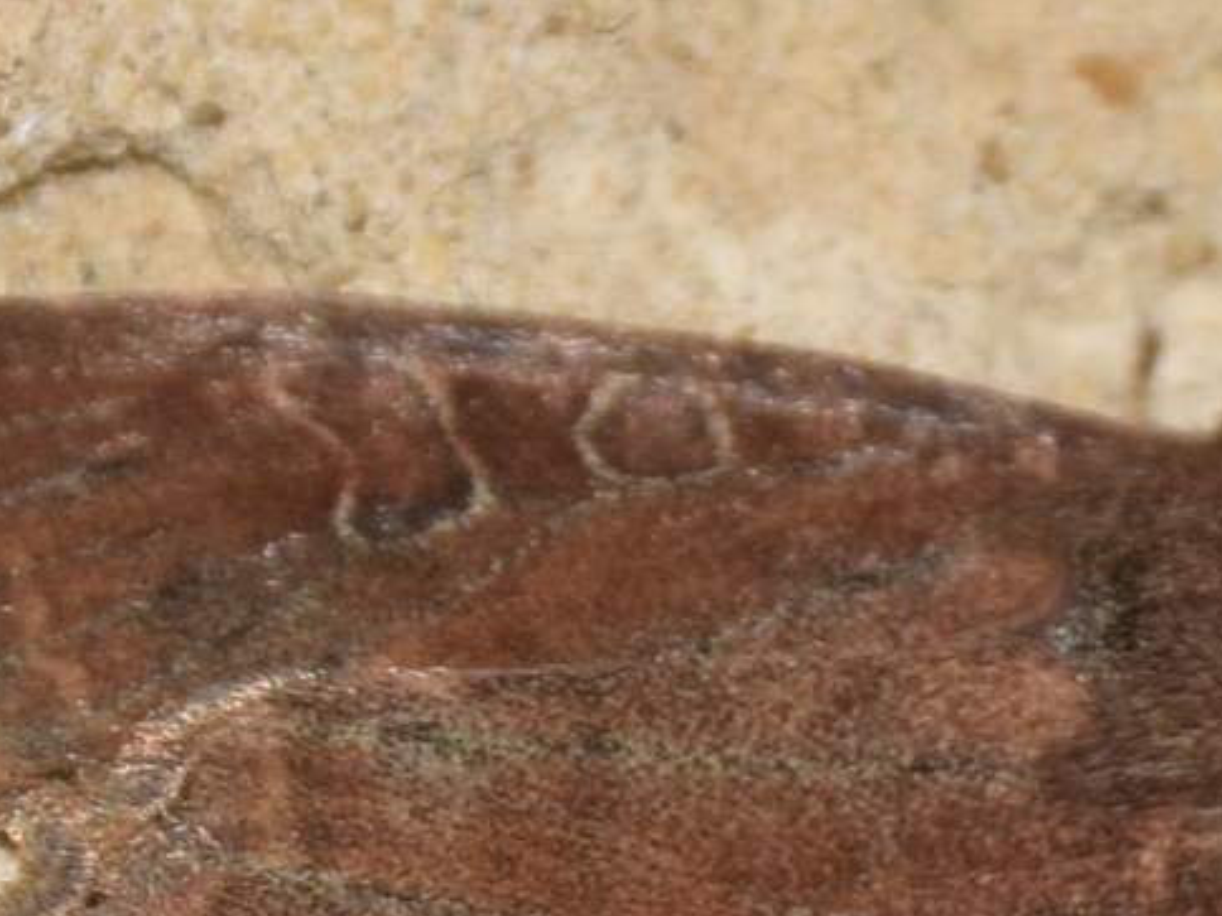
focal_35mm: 400
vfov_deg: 3.7
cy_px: 760
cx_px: 668
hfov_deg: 5.0
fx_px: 14121
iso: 100
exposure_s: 1/160
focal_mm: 140
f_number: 13
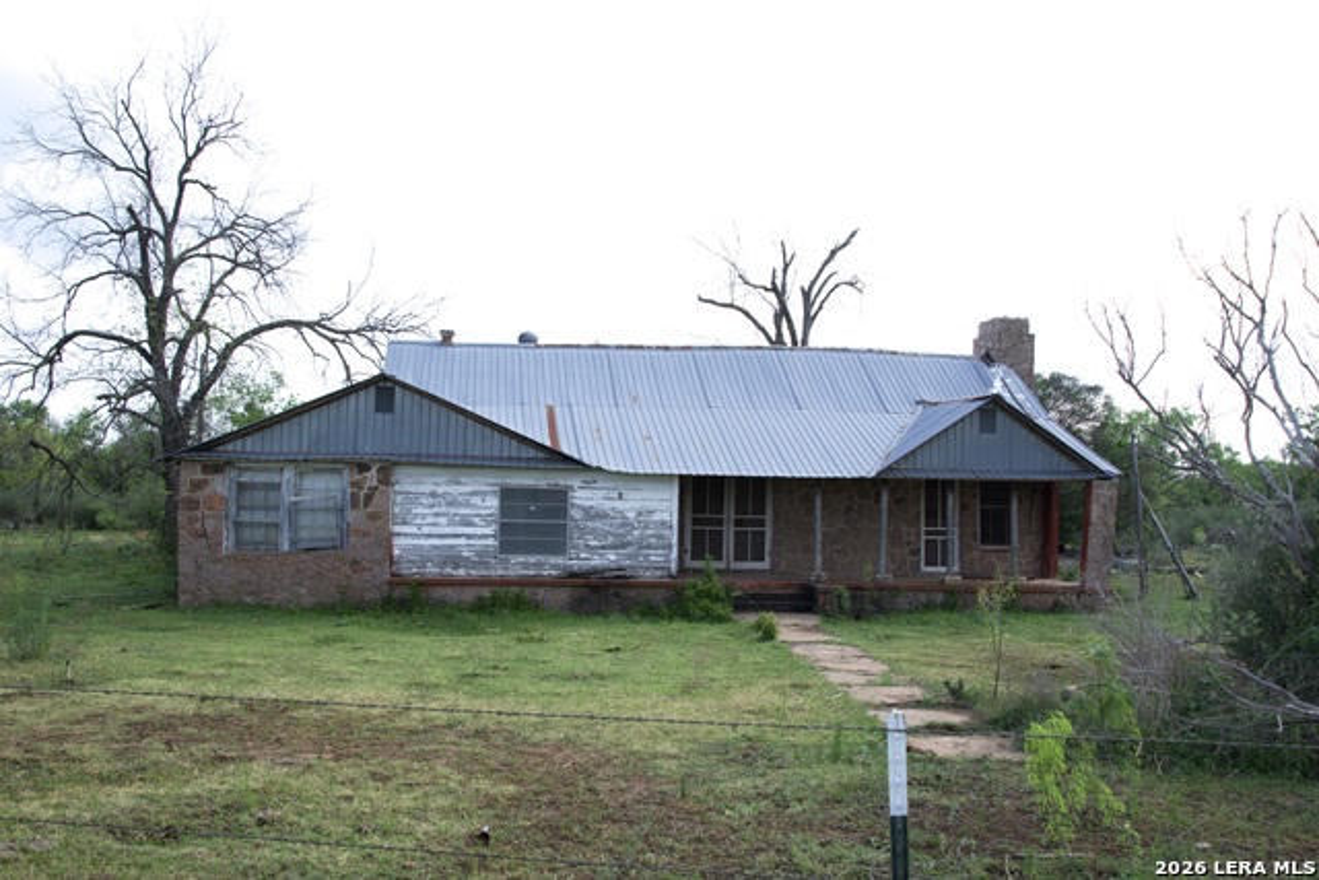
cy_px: 440
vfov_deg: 42.3
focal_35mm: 31
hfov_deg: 60.3
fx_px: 1136
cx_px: 660
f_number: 8
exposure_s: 1/125
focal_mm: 21
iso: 100
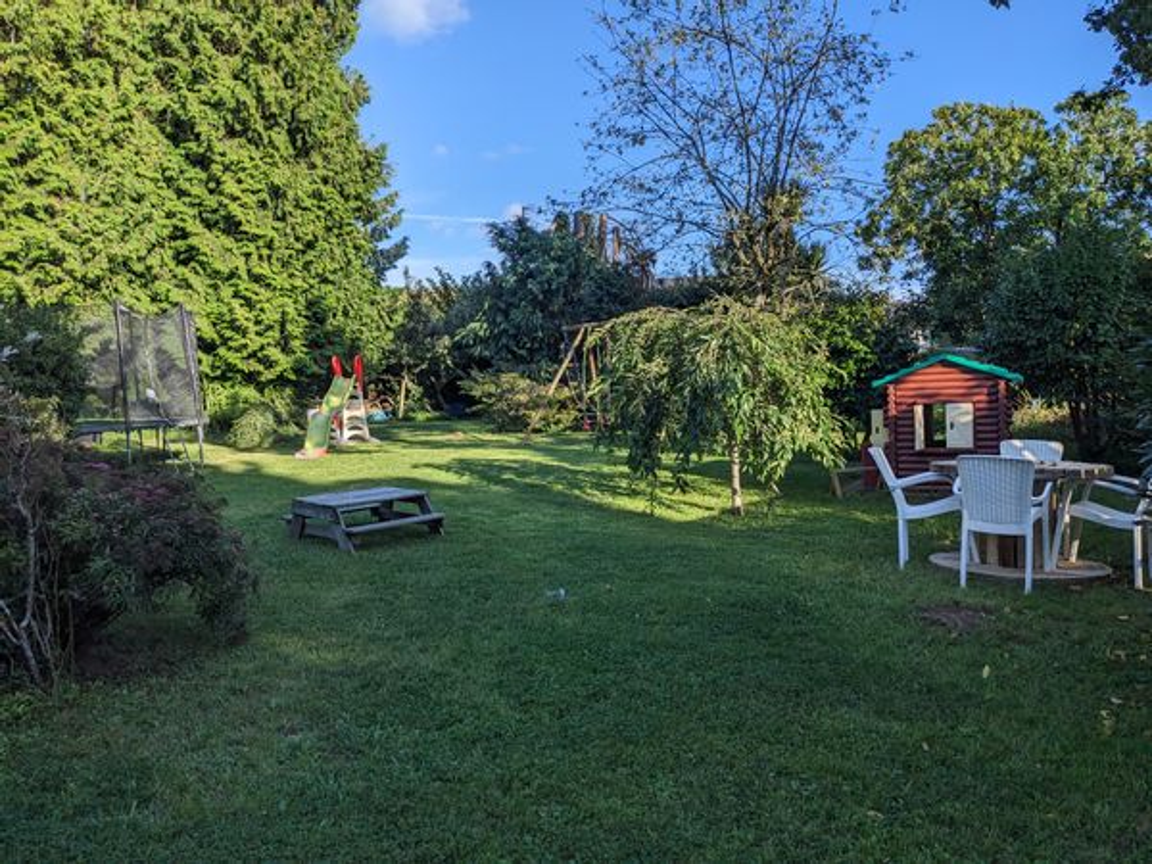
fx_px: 899
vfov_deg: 51.4
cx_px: 576
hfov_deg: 65.3
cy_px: 432
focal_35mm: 27
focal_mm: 4.38
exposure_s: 1/1462
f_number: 1.73
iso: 43
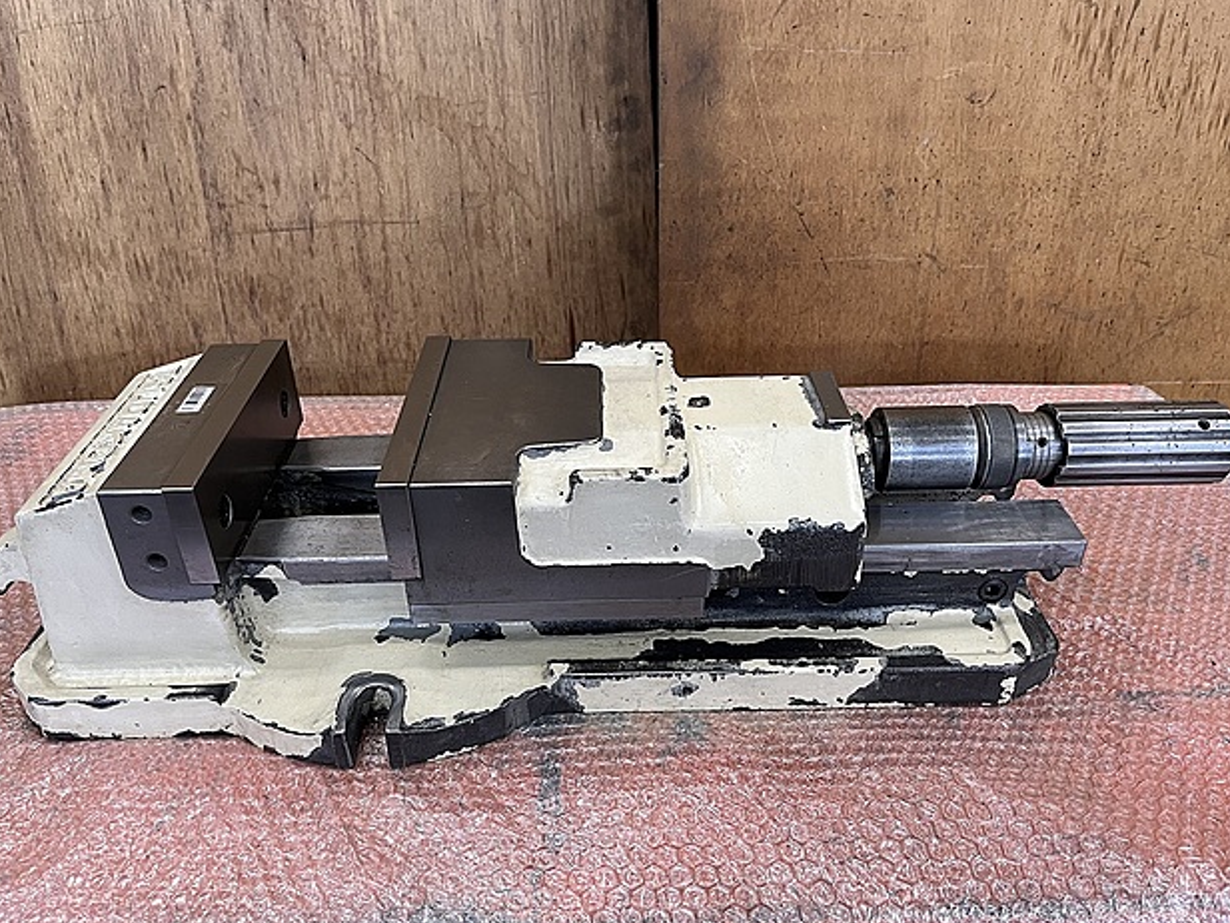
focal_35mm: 27
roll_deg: +1.5
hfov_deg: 65.3
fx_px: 959
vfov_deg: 51.4
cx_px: 617
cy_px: 467
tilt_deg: -33.5
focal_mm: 5.1
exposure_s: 1/100
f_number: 1.6
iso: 125
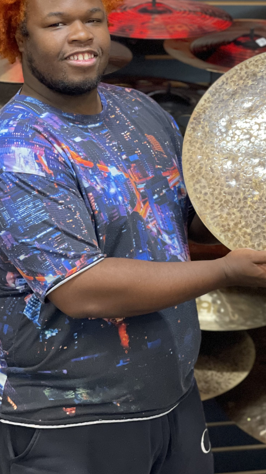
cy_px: 160
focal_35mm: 106
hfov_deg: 11.4
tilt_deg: -7.5
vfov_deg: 20.1
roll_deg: -0.7
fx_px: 1330
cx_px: 200
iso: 400
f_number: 2.2
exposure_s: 1/40
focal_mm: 7.5
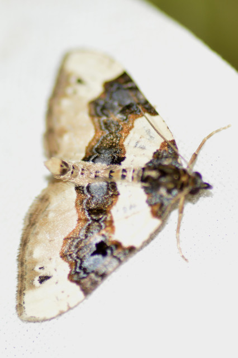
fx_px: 1489
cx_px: 119
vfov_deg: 13.7
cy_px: 179
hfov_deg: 9.1
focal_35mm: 150
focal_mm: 100
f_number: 11
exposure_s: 1/200
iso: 100
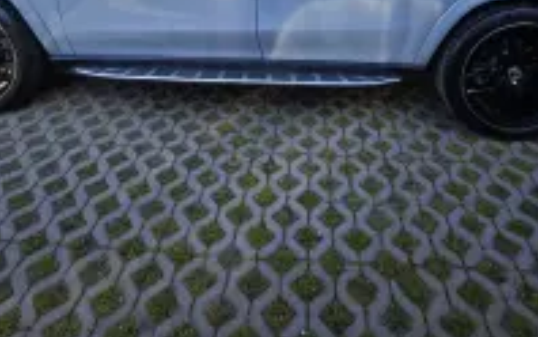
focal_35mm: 27
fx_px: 396
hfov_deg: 68.2
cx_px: 293
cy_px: -24
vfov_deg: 38.8
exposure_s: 1/252
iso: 50
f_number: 2.2
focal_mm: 2.16
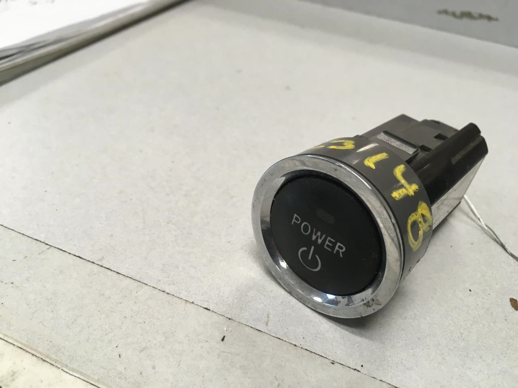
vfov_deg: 48.2
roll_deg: -7.9
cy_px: 194
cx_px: 259
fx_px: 434
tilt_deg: -34.5
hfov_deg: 61.7
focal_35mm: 29
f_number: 2.2
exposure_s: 1/30
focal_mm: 4.15
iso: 50
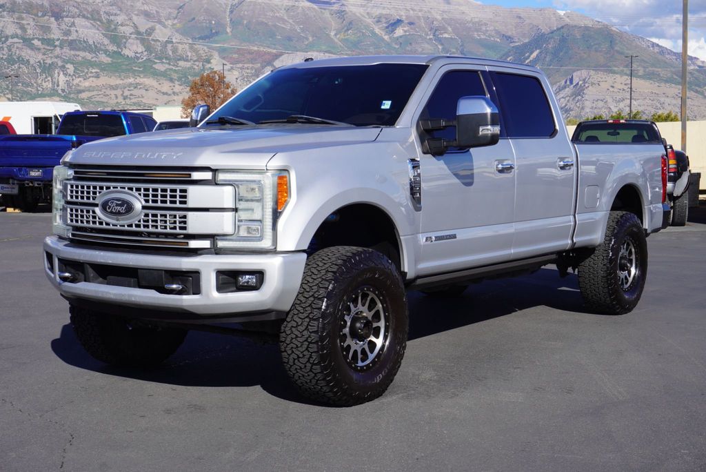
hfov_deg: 36.9
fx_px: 1060
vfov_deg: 25.1
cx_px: 353
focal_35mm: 54
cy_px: 236
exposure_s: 1/160
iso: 100
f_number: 11
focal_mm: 36
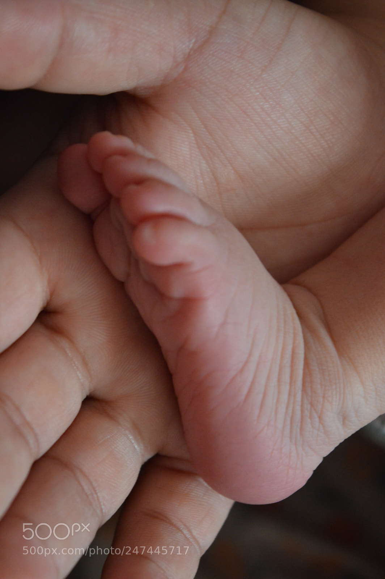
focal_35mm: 82
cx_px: 192
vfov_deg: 24.6
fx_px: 1326
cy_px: 290
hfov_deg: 16.5
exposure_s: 1/15
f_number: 5.6
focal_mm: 55
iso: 2000
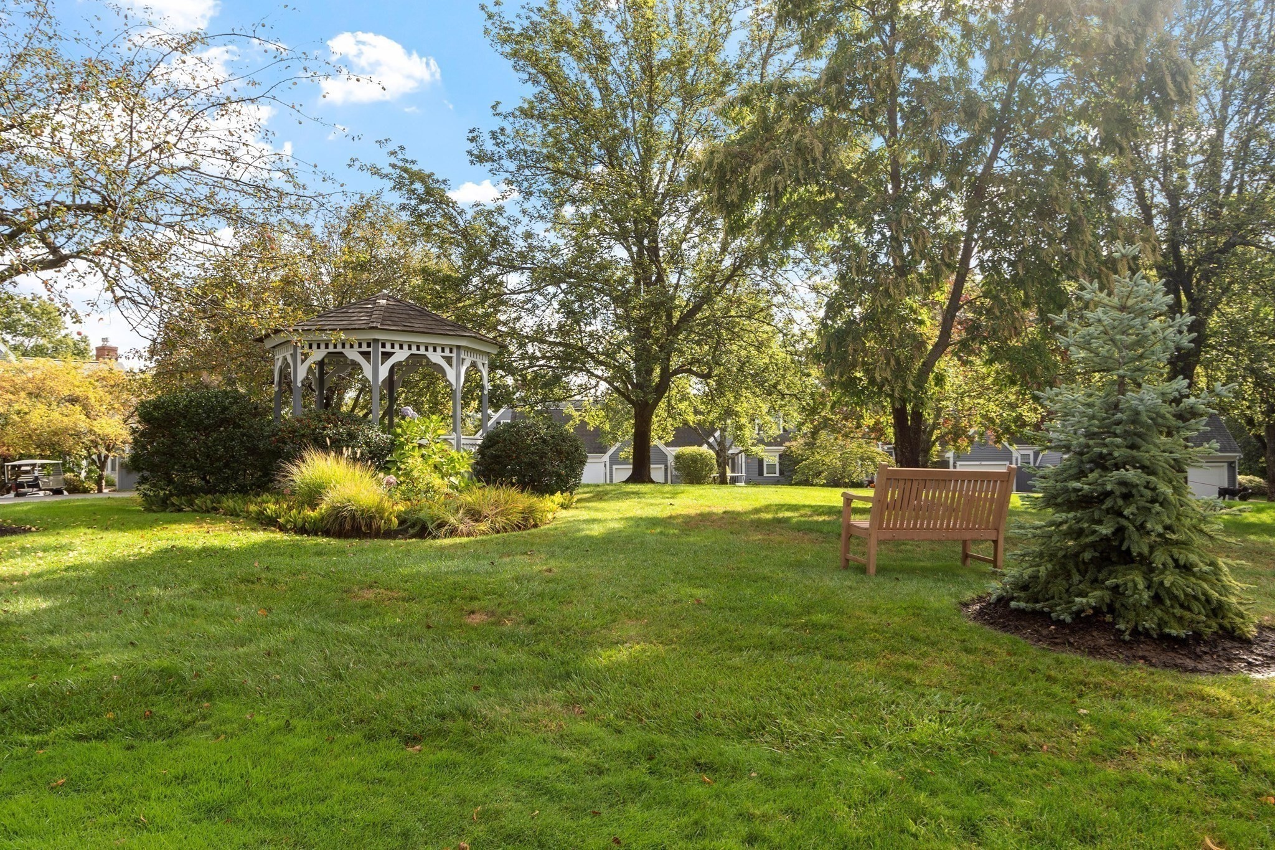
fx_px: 885
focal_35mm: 25
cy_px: 425
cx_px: 638
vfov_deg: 51.3
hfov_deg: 71.5
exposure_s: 1/60
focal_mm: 17
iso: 100
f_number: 8
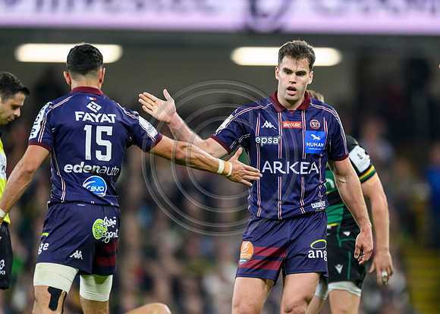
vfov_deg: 2.0
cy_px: 195
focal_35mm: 728
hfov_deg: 2.8
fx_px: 9099
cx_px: 292
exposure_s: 1/1600
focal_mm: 560
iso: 5000
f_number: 4
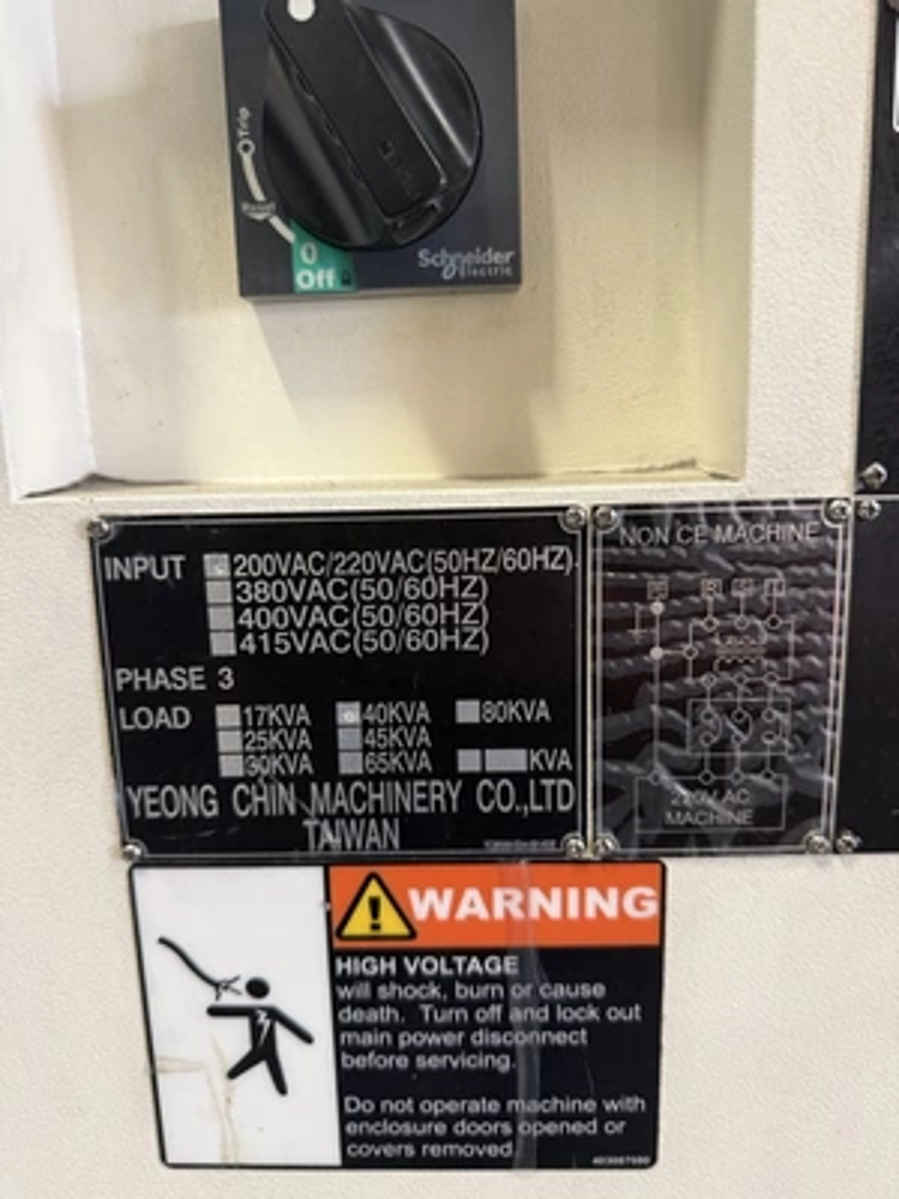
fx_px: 831
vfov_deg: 71.6
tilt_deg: -10.7
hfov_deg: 56.8
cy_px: 600
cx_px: 450
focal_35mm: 24
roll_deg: +1.3
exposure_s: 1/60
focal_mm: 6.76
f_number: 1.78
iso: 320
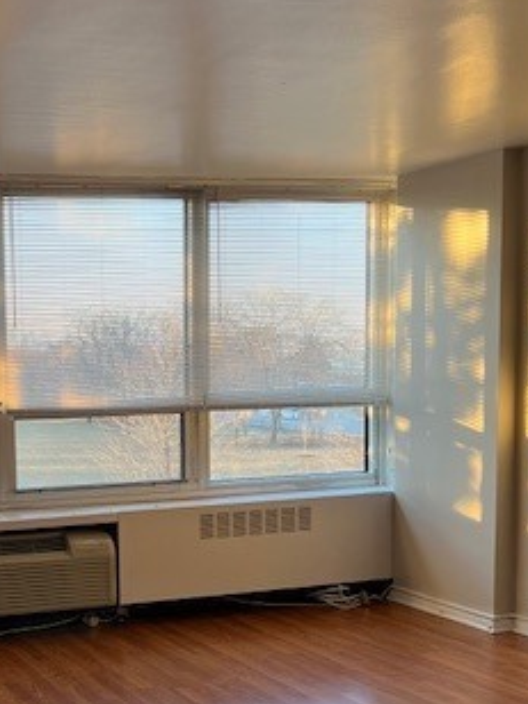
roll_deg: +1.2
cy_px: 464
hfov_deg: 25.8
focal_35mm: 54
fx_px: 1098
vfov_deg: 35.2
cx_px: 11
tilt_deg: -4.3
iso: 64
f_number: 1.5
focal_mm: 5.7
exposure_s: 1/128
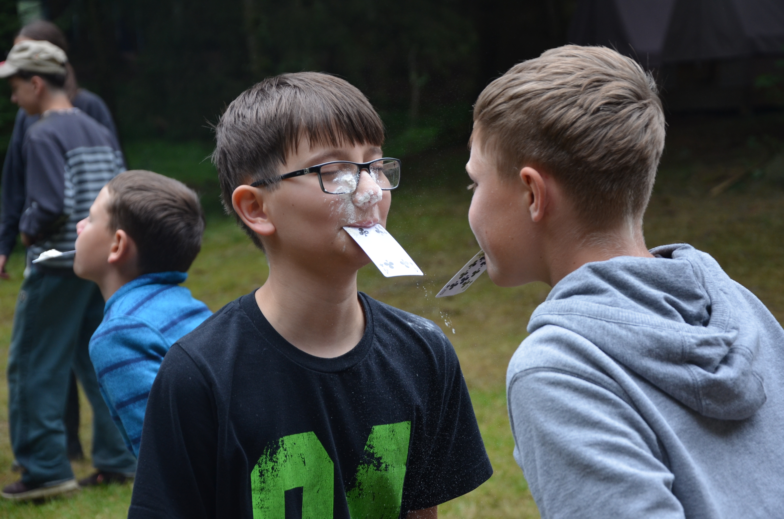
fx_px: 2021
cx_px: 392
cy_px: 260
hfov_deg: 22.0
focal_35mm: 93
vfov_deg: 14.6
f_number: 5.3
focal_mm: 62
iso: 400
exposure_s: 1/400
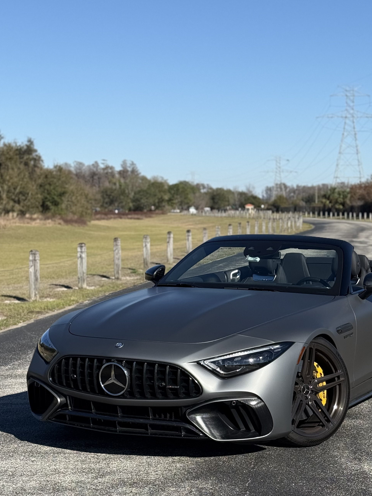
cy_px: 301
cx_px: 243
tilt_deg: -4.4
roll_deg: -0.8
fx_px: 1075
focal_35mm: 75
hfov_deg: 19.6
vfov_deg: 25.9
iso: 64
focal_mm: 6.76
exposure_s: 1/6024
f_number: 1.78
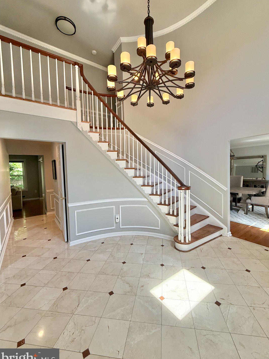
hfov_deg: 81.7
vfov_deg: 98.2
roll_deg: +0.7
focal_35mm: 15
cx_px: 141
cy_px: 177
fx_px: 155
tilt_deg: -1.6
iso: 100
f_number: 2.2
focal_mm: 2.22
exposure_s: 1/120
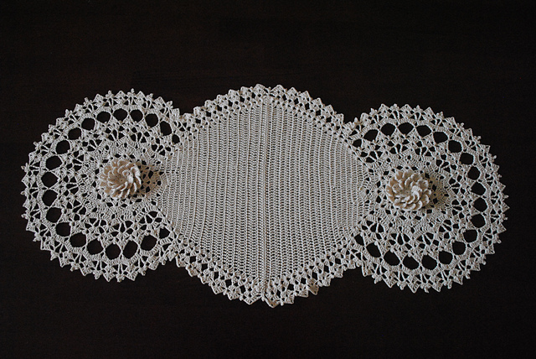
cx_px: 268
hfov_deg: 57.2
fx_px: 492
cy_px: 180
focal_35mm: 33
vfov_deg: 40.0
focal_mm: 22
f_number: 3.8
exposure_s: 1/25
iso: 1600
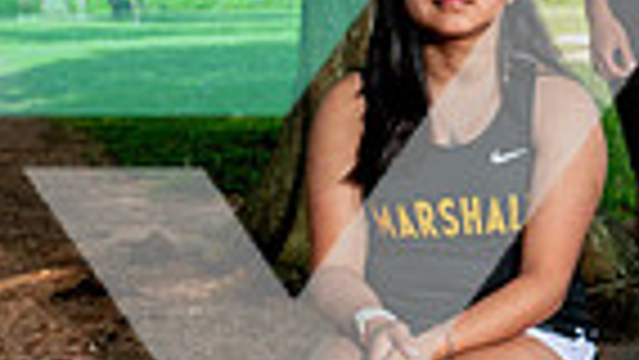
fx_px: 2170
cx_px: 1048
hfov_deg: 15.1
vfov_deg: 9.5
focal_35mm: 128
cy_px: 232
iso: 125
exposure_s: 1/200
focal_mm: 30
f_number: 7.1
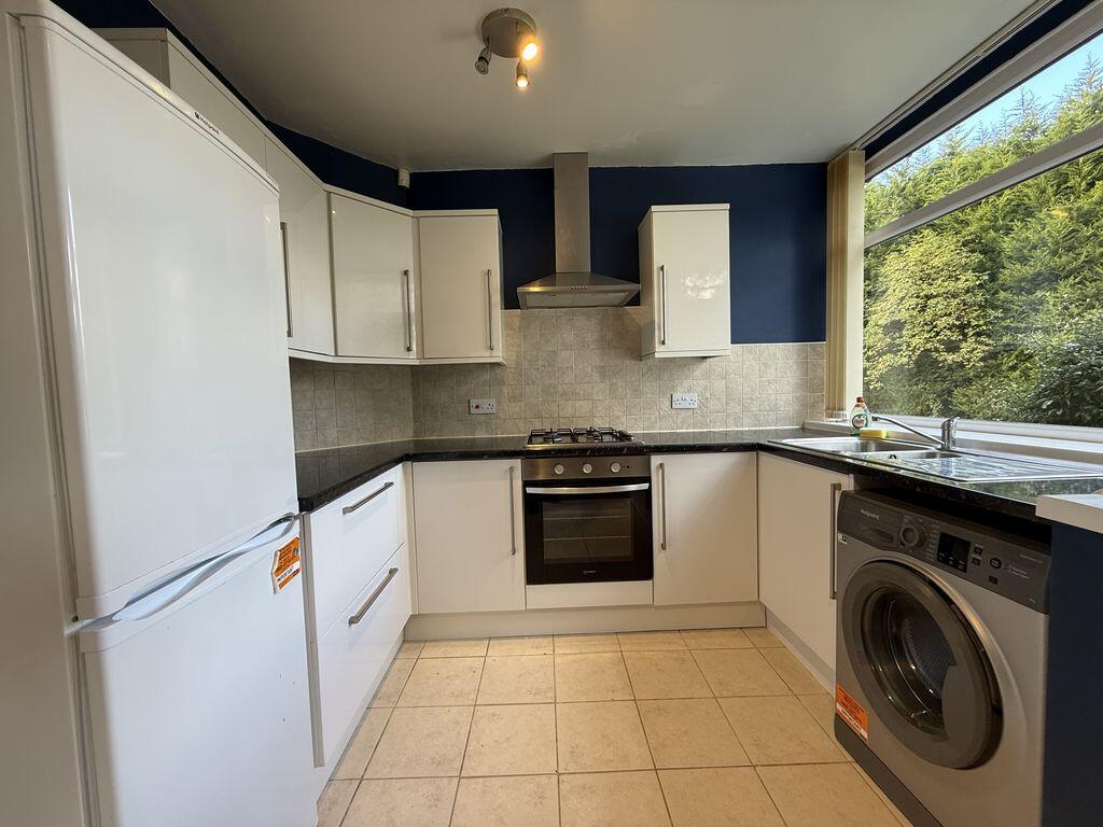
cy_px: 414
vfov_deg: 85.7
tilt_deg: -2.2
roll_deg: +1.7
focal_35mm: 14
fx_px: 446
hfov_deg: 102.1
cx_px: 552
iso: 125
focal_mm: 2.22
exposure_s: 1/100
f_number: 2.2
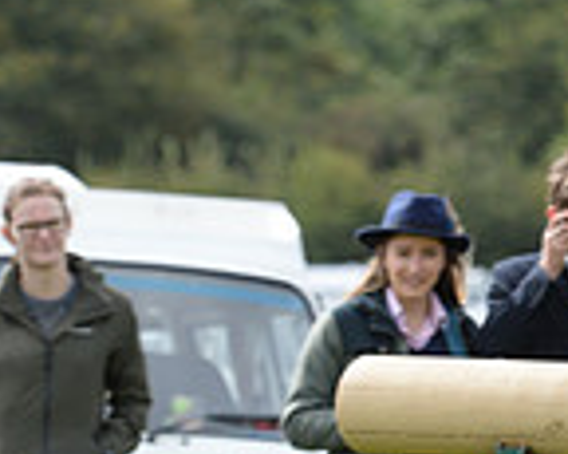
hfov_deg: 1.9
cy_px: 233
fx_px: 17102
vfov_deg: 1.5
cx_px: 1140
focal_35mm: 1018
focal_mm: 270
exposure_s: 1/1000
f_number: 7.1
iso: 800
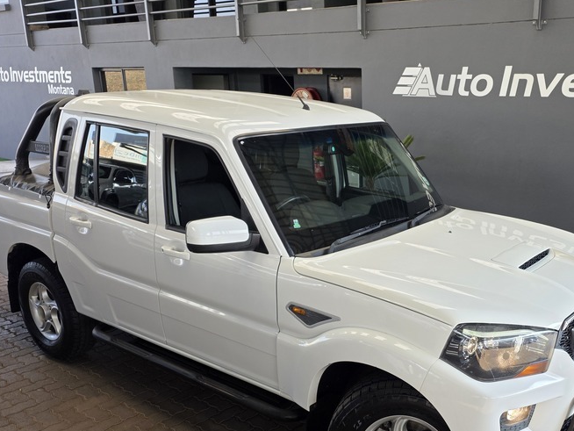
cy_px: 248
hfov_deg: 50.3
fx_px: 597
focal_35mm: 36
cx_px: 387
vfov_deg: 39.6
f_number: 1.7
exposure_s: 1/180
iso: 50
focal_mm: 6.25
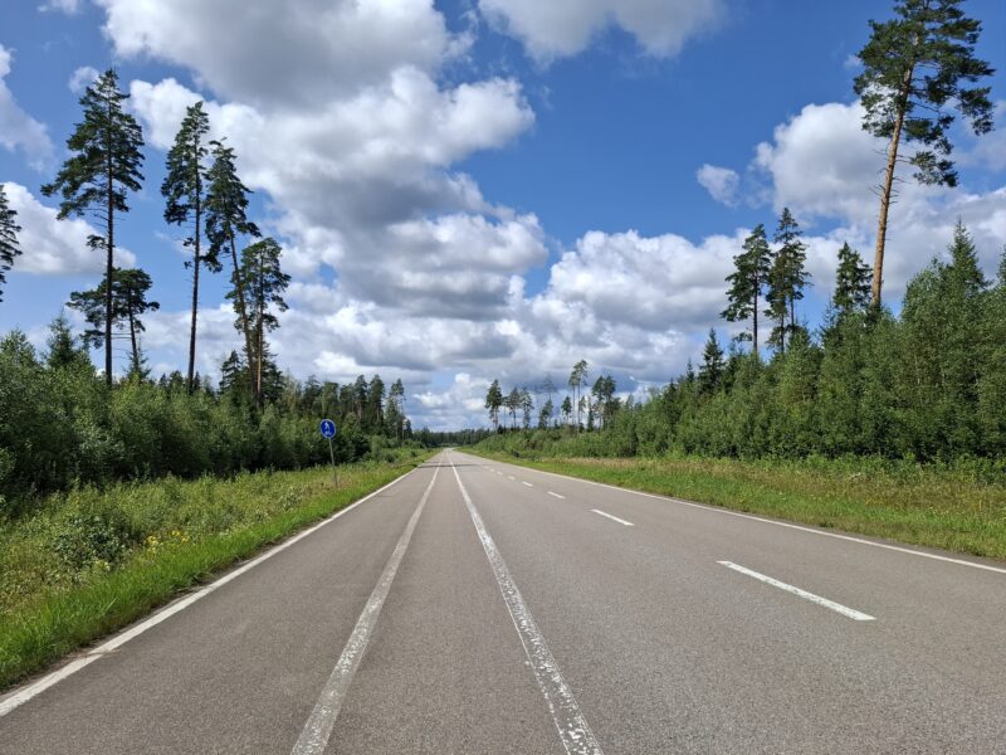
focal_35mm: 23
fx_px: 668
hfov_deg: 73.9
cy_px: 378
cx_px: 503
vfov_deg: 58.9
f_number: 1.8
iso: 50
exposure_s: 1/2217
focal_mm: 5.54
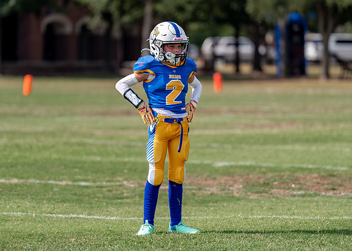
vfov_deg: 4.6
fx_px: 3126
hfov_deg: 6.4
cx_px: 162
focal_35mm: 313
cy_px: 112
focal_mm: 200
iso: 100
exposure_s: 1/2000
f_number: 3.2
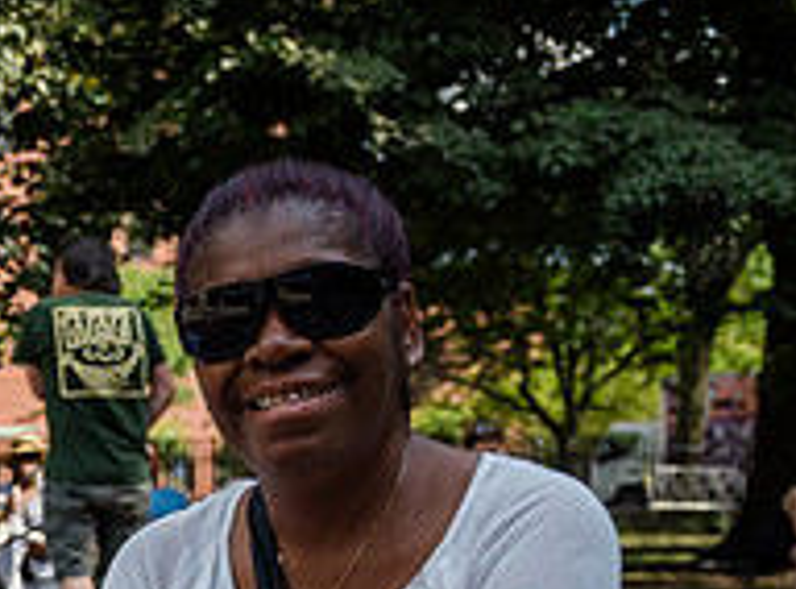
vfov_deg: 14.2
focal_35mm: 99
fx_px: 2265
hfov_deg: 18.1
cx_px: -350
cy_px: 783
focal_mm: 27
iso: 250
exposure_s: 1/1000
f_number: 3.5
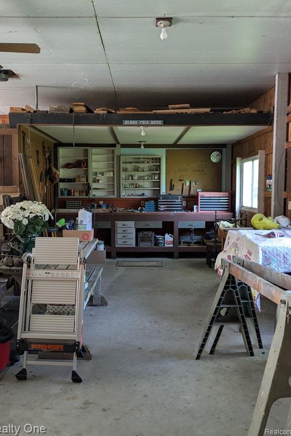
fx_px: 352
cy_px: 212
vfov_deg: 63.6
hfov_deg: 44.9
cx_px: 131
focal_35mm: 29
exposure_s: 1/120
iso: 278
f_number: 1.73
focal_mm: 4.38
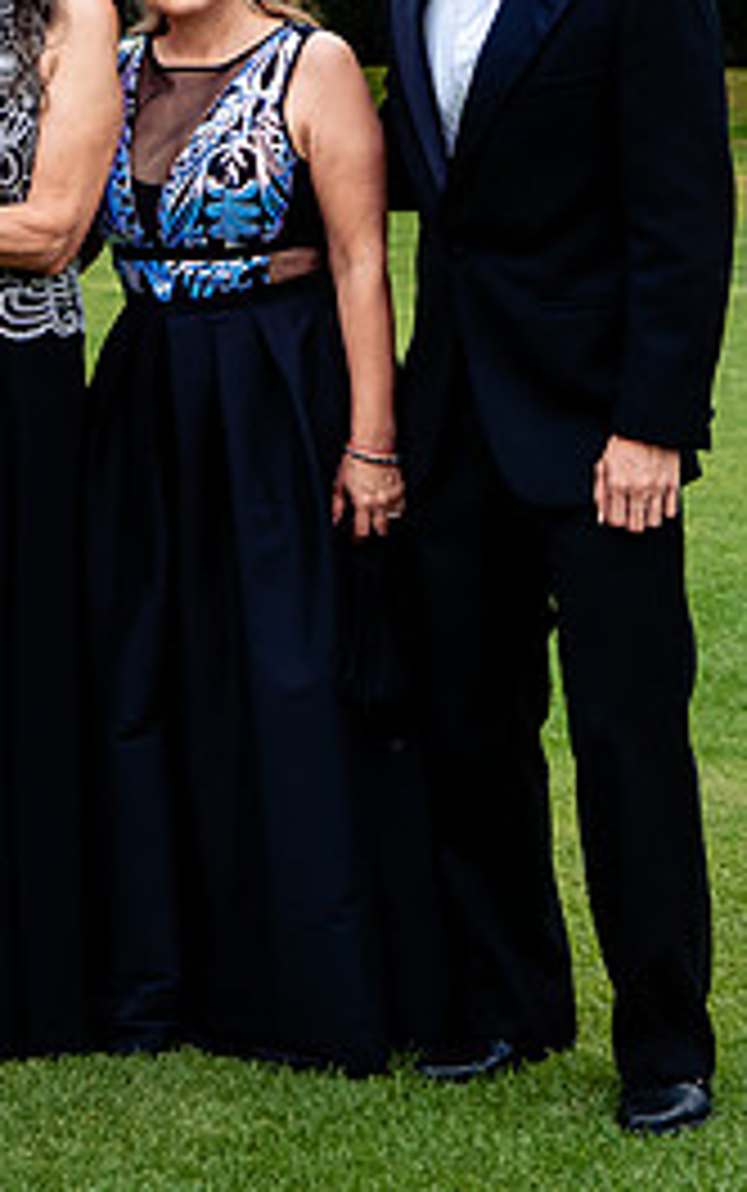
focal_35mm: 99
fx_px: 3219
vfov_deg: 20.9
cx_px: -238
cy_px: 385
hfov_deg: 12.8
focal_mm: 41
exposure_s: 1/400
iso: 640
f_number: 4.5
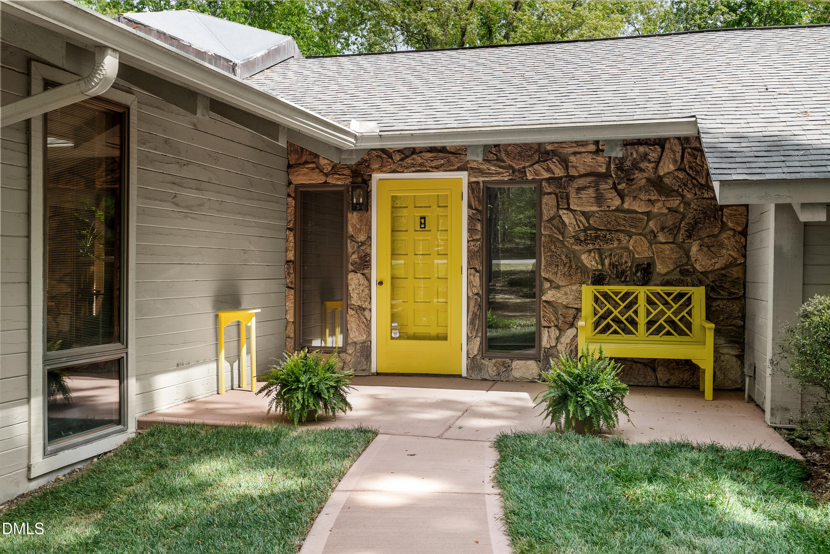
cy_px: 277
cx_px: 415
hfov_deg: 54.4
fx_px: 807
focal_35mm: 35
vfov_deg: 37.9
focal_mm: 35
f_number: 8
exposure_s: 1/50
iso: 250
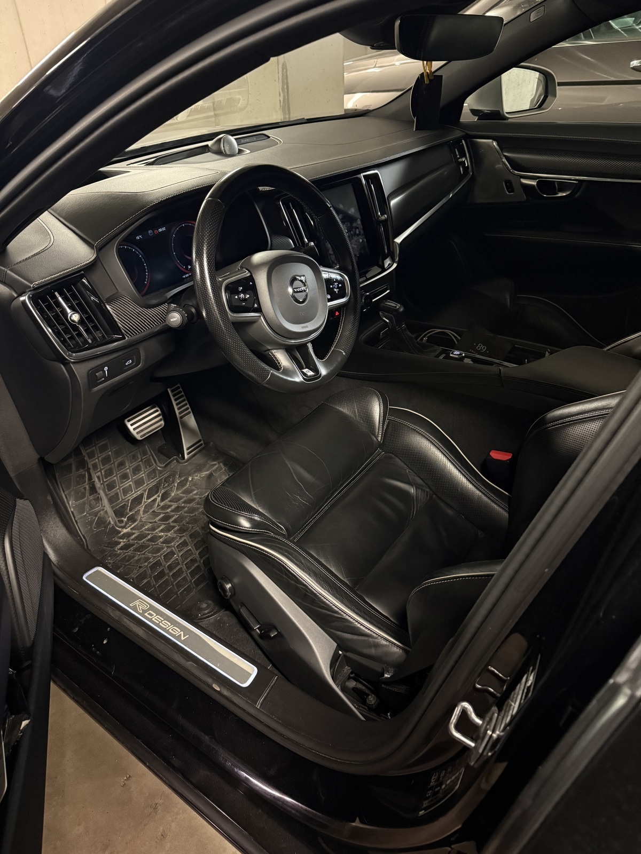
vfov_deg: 71.6
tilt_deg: -34.7
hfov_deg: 56.8
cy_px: 427
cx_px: 320
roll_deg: +1.7
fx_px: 593
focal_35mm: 24
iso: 1250
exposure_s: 1/25
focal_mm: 6.76
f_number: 1.78
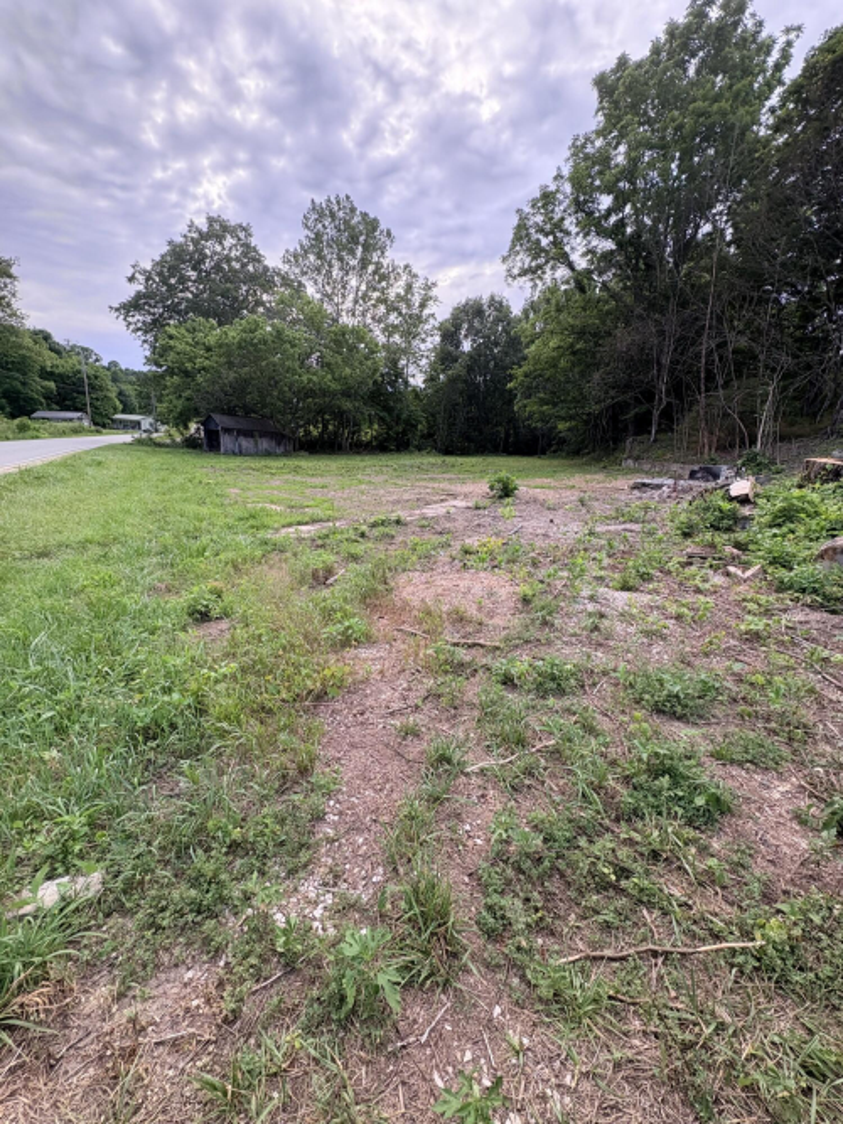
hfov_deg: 85.7
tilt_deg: -13.0
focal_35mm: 14
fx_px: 455
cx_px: 422
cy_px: 562
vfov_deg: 102.1
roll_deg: -3.5
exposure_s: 1/126
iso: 80
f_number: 2.2
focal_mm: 2.22
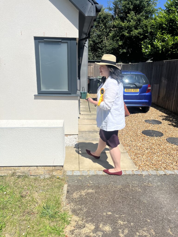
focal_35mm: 26
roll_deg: -1.2
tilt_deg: -15.1
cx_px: 89
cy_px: 118
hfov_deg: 53.1
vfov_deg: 67.3
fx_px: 178
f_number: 1.6
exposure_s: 1/5848
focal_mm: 5.1
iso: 50
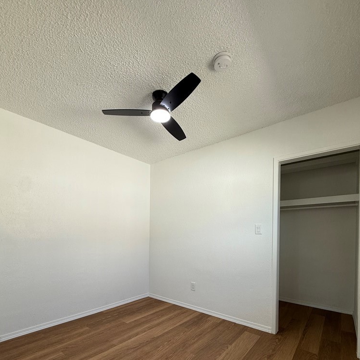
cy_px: 237
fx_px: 200
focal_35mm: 17
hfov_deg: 84.0
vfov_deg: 81.4
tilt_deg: +0.6
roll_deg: -1.0
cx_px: 176
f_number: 2.2
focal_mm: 2.22
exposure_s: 1/111
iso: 80
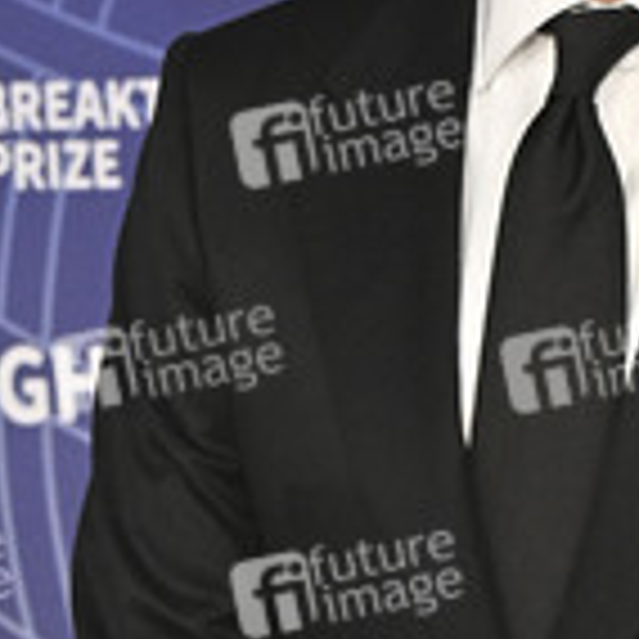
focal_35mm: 135
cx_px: 677
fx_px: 2819
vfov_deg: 12.8
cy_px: 22
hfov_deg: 12.7
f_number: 4
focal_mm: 50
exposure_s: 1/320
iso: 2000
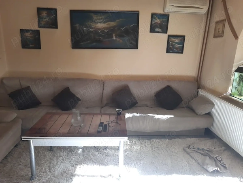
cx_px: 122
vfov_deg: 54.9
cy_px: 92
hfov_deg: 69.4
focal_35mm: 25
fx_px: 175
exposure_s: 1/50
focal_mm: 4.6
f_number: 2
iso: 125
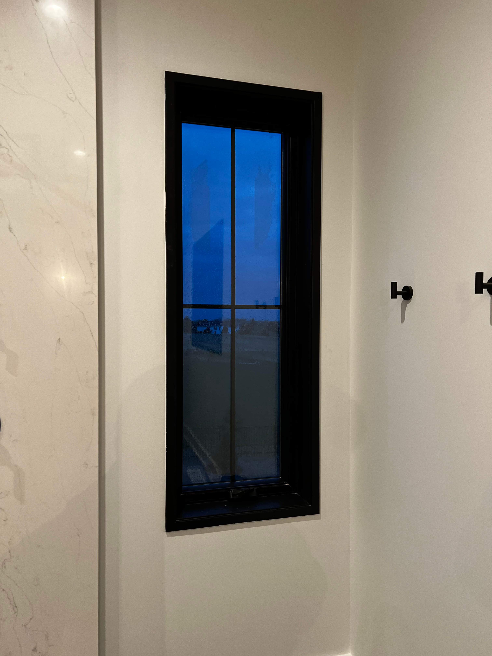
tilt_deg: +0.1
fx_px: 493
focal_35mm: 26
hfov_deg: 53.1
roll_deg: +1.4
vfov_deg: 67.3
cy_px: 328
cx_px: 246
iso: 160
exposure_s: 1/60
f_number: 1.5
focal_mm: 5.7
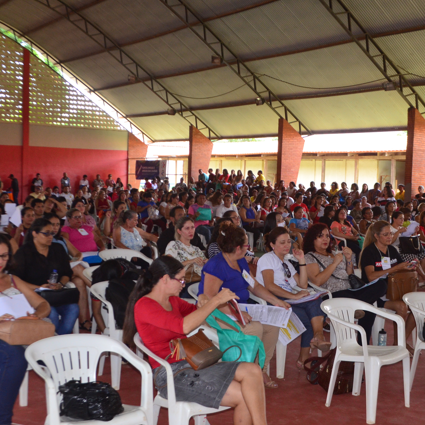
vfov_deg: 36.1
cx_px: 204
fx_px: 653
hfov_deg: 36.1
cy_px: 215
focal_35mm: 47
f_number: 6.3
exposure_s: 1/200
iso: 1000
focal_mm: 24
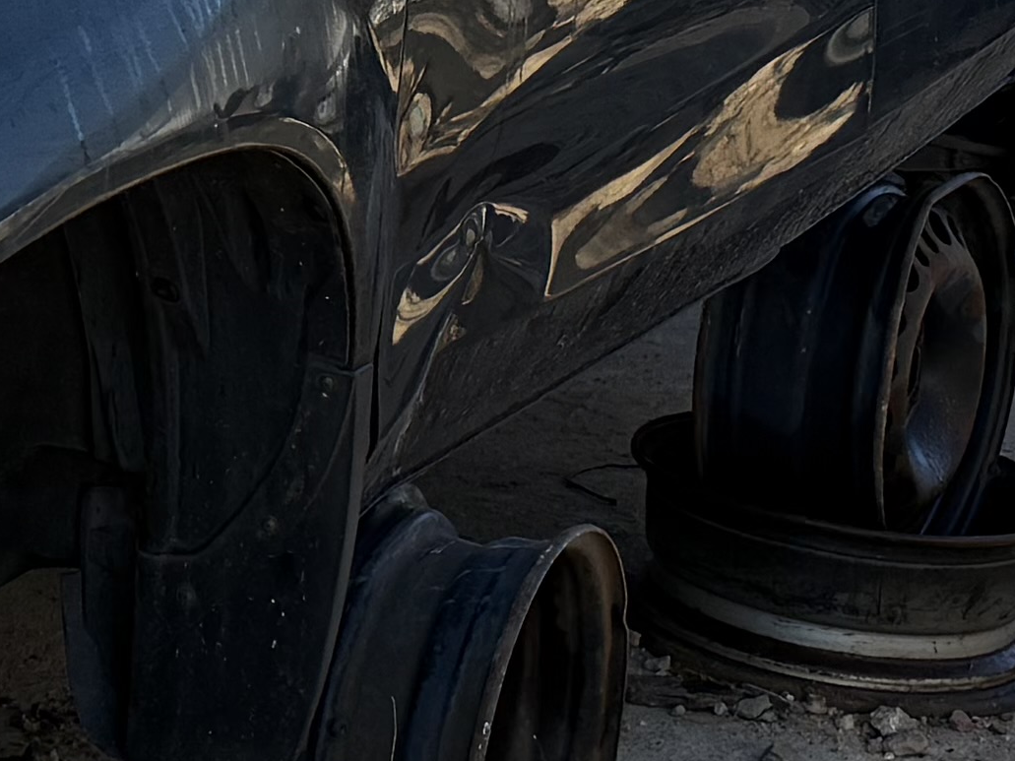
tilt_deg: -9.7
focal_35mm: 133
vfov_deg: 11.0
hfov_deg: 14.1
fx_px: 3899
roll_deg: +1.4
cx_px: -415
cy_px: -19
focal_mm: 6.76
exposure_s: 1/1812
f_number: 1.78
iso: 100
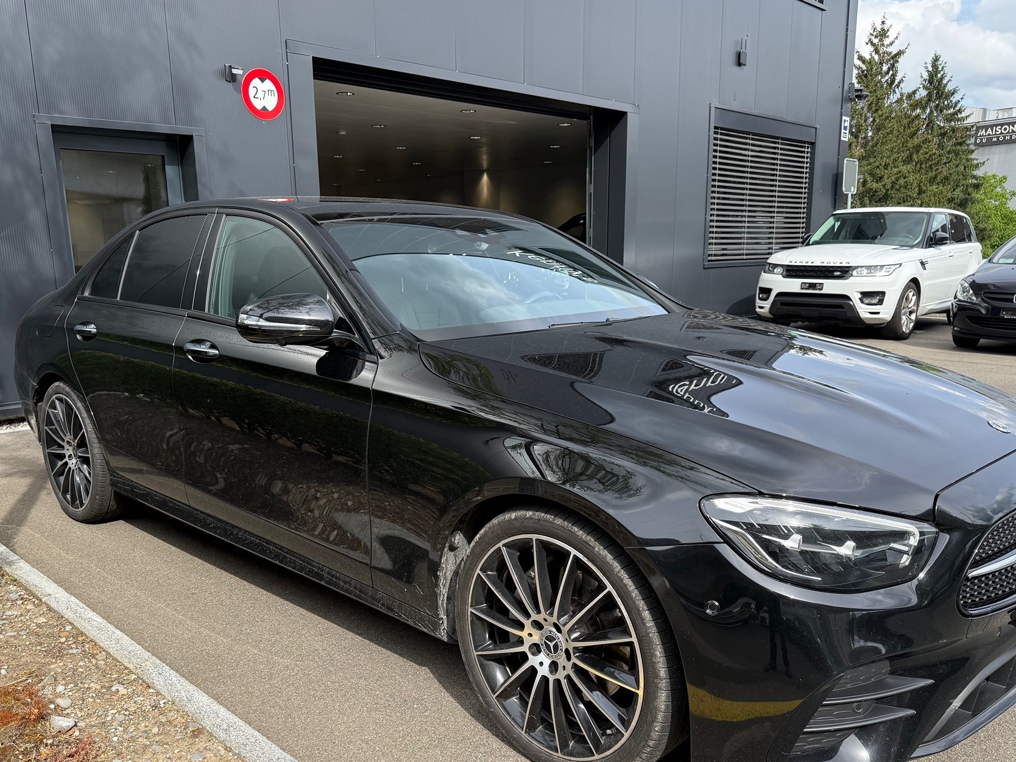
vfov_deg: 48.0
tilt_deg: -12.8
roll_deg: +0.5
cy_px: 448
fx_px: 851
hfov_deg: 61.7
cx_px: 501
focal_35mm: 29
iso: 100
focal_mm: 6.76
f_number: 1.78
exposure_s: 1/1464
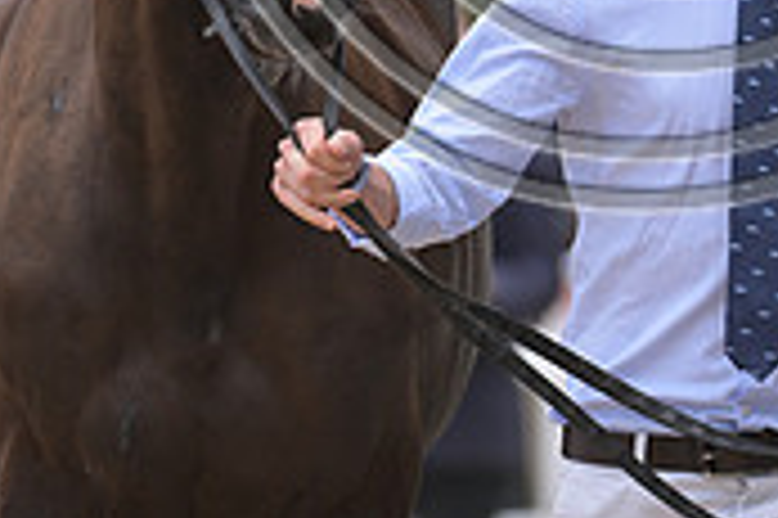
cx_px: 594
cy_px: -313
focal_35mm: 1040
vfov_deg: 1.3
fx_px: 22454
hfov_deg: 2.0
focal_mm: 310
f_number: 5
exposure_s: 1/1250
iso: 800
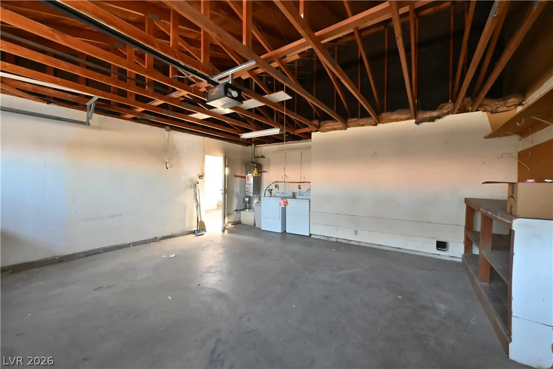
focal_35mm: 14
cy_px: 184
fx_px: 215
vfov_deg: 81.2
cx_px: 276
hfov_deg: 104.2
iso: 12800
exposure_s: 1/60
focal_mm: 14
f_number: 10
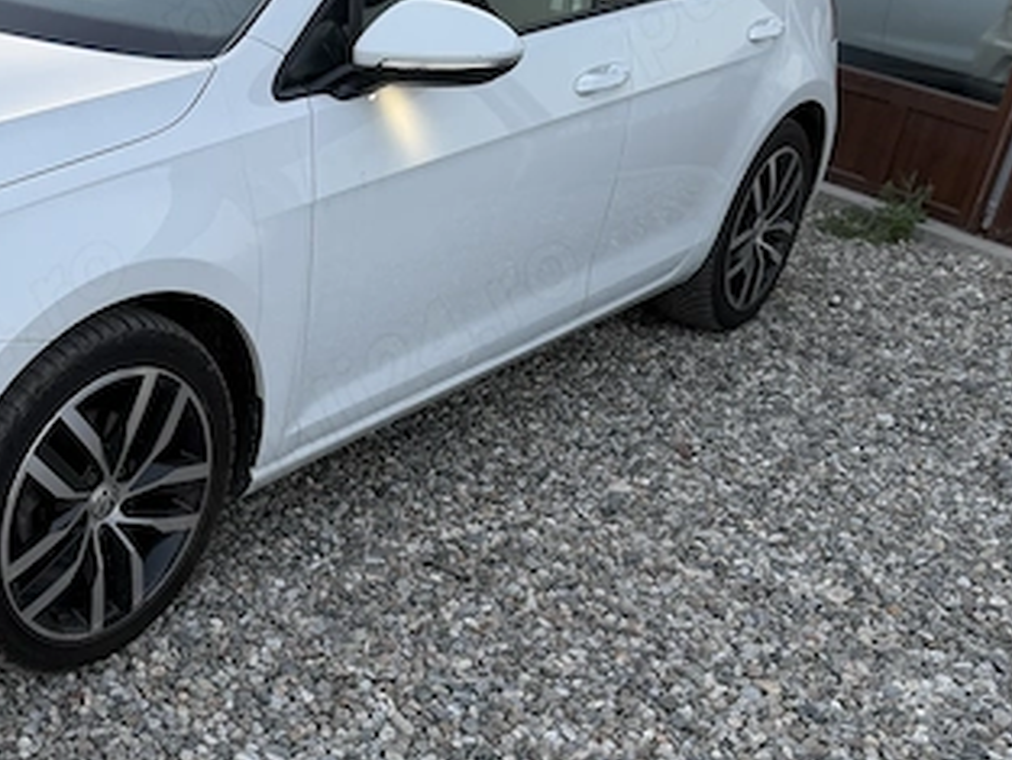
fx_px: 1345
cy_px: 430
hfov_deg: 38.9
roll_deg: -4.9
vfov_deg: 31.5
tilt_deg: -26.2
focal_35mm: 46
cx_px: 142
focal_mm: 6.76
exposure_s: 1/121
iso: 100
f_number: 1.78
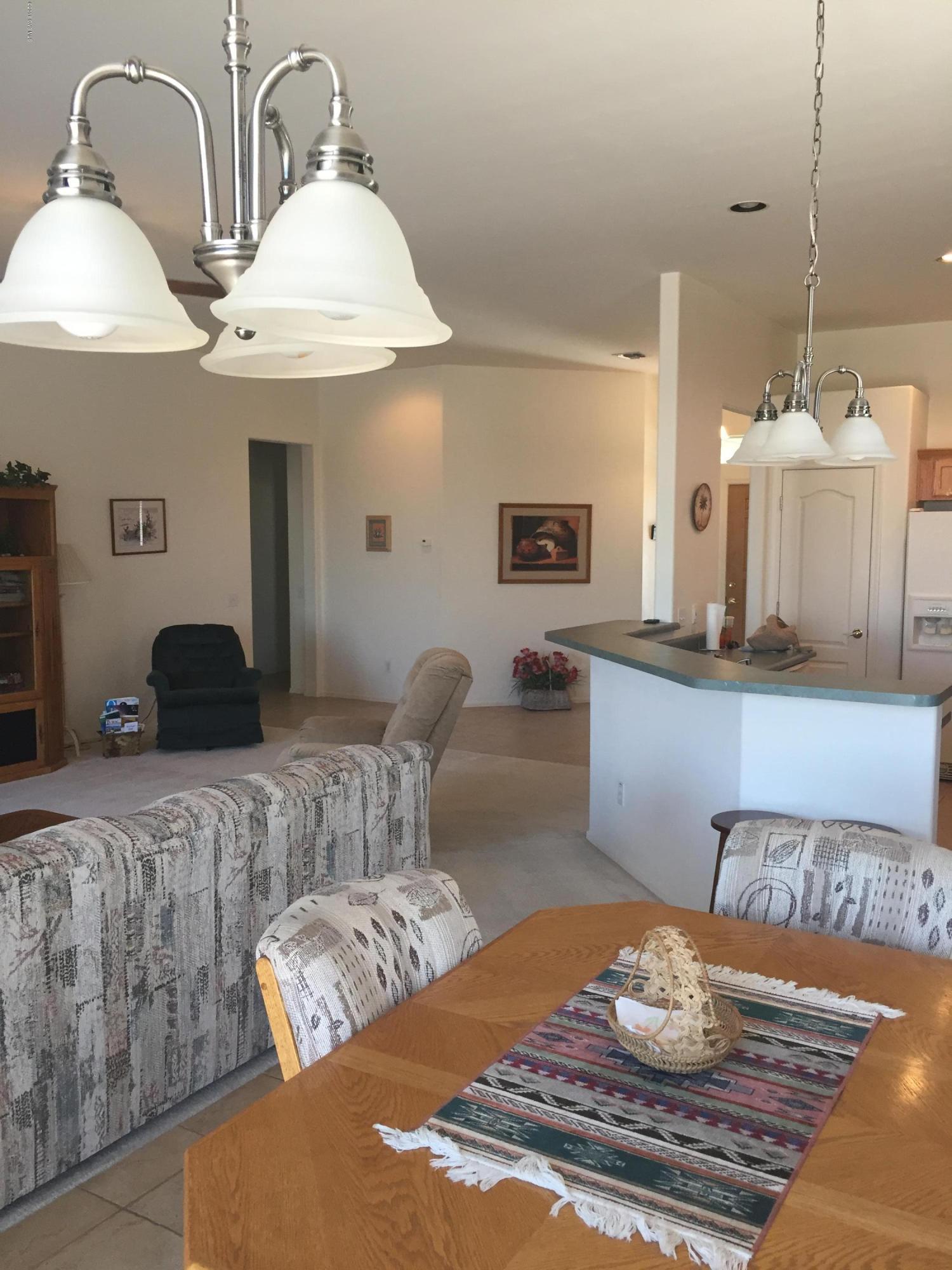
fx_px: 1063
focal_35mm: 29
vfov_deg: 61.7
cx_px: 476
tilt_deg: -3.1
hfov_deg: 48.2
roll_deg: -0.3
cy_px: 635
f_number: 2.2
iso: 40
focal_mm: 4.15
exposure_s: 1/30
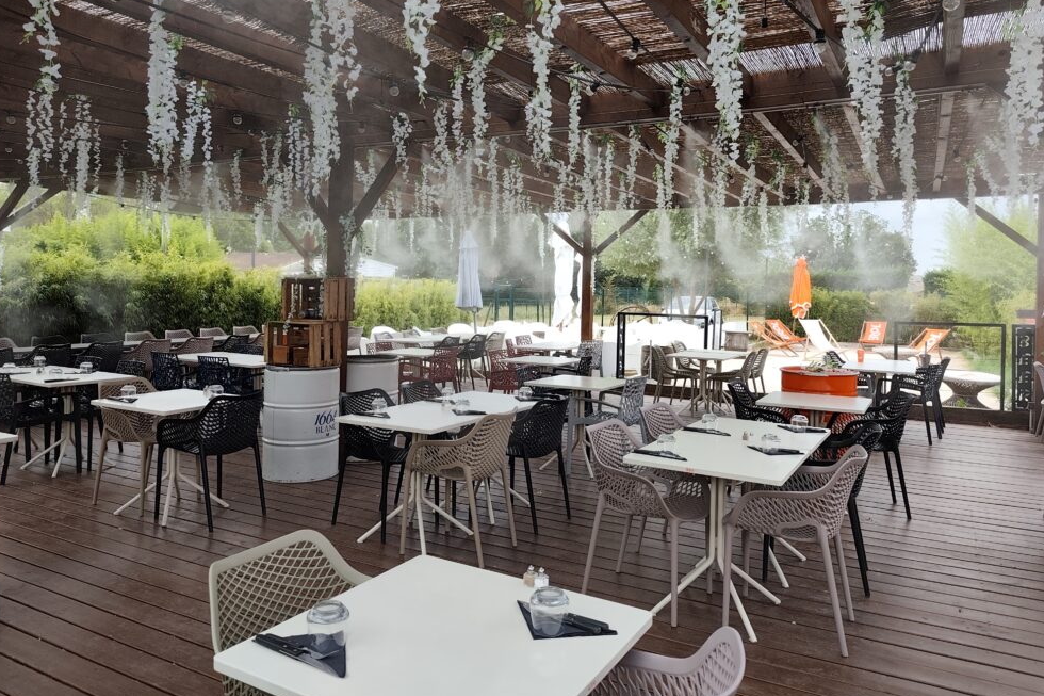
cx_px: 534
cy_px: 292
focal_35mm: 25
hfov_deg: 71.5
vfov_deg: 51.1
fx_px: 725
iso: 50
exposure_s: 1/153
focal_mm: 6.19
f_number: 1.65
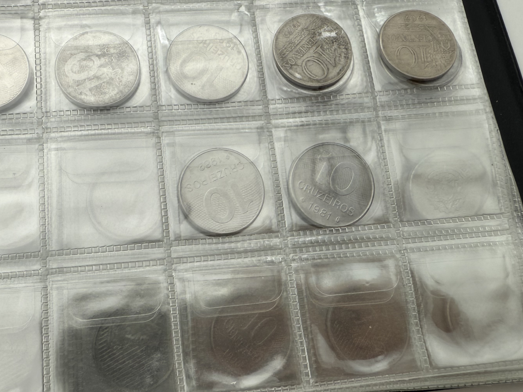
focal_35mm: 36
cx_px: 207
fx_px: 544
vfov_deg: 39.3
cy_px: 142
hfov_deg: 51.0
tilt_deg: -69.6
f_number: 2.2
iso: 40
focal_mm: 2.22
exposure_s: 1/318
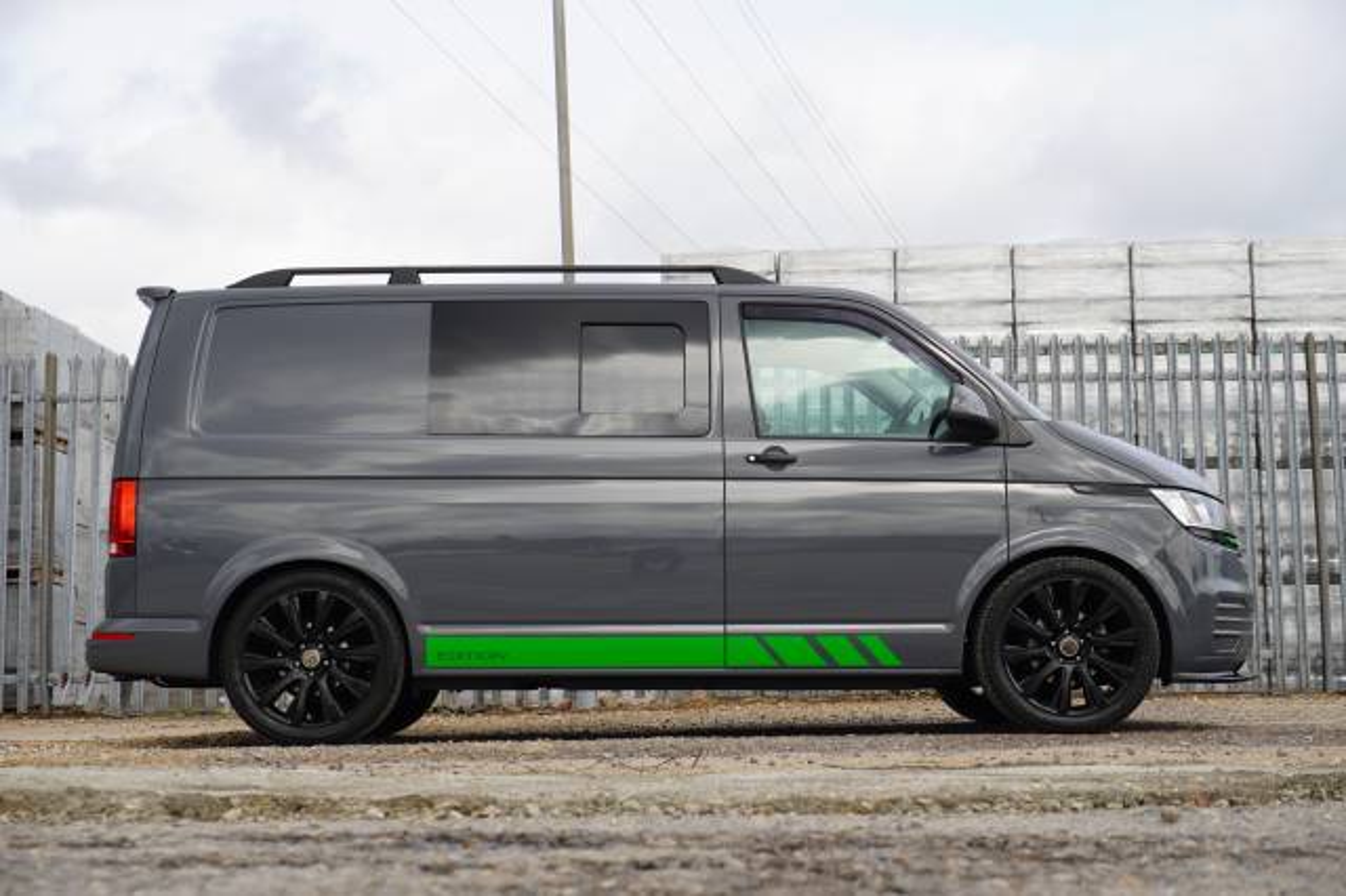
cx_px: 673
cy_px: 448
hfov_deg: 34.2
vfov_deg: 23.2
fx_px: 2186
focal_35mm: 58
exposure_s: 1/80
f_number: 7.1
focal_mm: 39
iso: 100
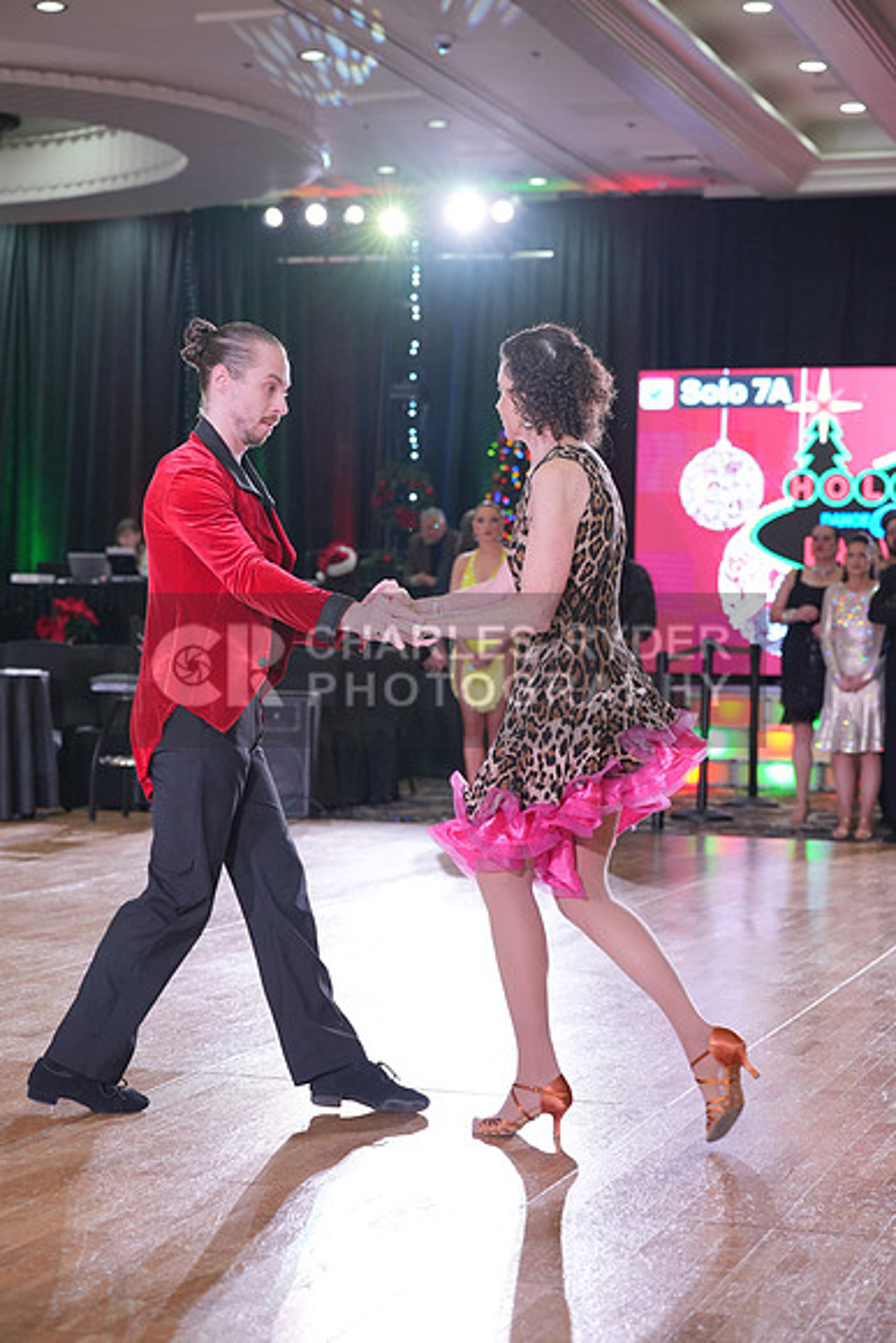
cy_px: 672
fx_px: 2612
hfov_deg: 19.5
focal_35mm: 70
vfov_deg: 28.8
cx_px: 448
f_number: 4
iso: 1600
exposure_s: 1/320
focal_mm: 70
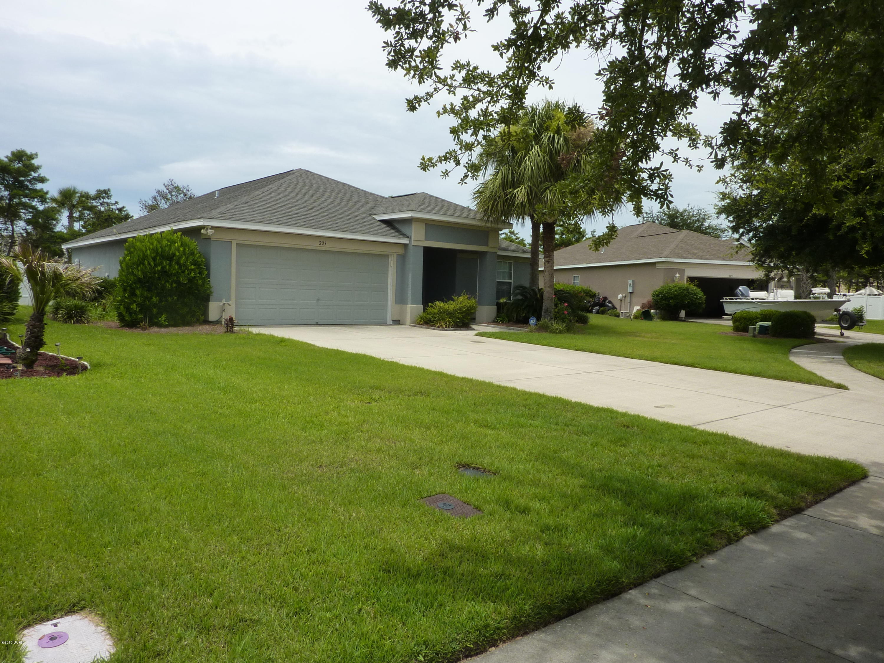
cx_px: 442
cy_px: 332
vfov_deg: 54.9
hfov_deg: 69.4
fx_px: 638
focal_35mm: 25
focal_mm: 4.1
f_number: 5.6
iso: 125
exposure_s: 1/400
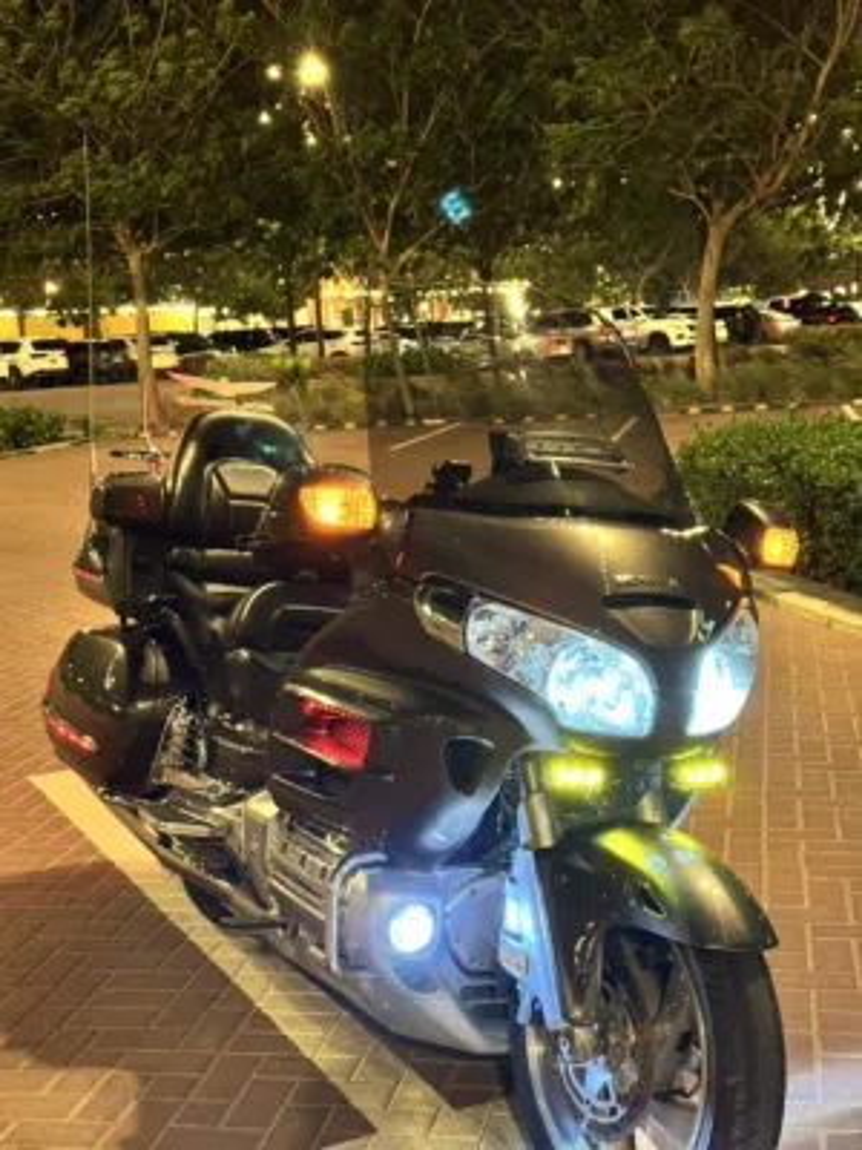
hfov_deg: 30.3
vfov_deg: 39.7
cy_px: 575
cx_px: 431
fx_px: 1594
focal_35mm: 48
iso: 250
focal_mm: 6.76
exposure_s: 1/50
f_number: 1.78
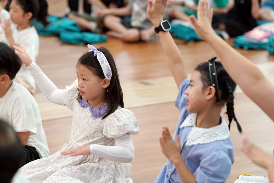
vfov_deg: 8.9
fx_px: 1172
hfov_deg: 13.3
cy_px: 92
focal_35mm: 154
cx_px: 137
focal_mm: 154
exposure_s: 1/160
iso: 1600
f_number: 4
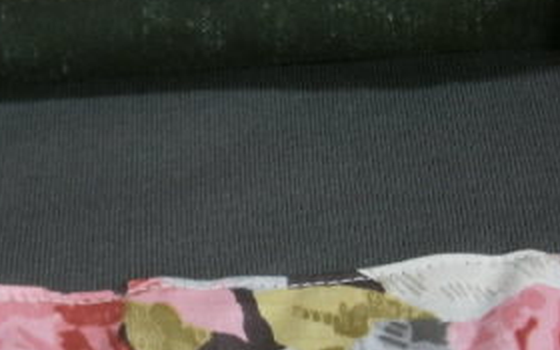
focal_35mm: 114
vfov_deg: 11.5
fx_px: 1740
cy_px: 194
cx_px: 98
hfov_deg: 18.1
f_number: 3.4
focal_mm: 8.3
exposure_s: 1/13
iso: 125
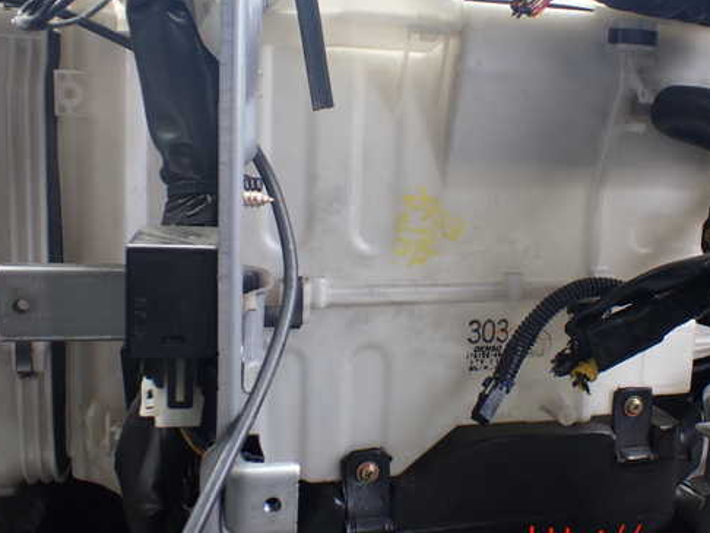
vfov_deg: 38.6
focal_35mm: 37
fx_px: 759
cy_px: 231
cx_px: 421
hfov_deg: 49.8
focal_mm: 5.4
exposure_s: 1/125
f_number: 2.3
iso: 160
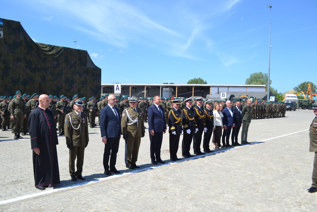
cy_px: 106
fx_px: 291
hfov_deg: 57.2
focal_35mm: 33
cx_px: 158
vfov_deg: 40.0
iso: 400
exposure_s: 1/1600
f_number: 5.6
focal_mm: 22
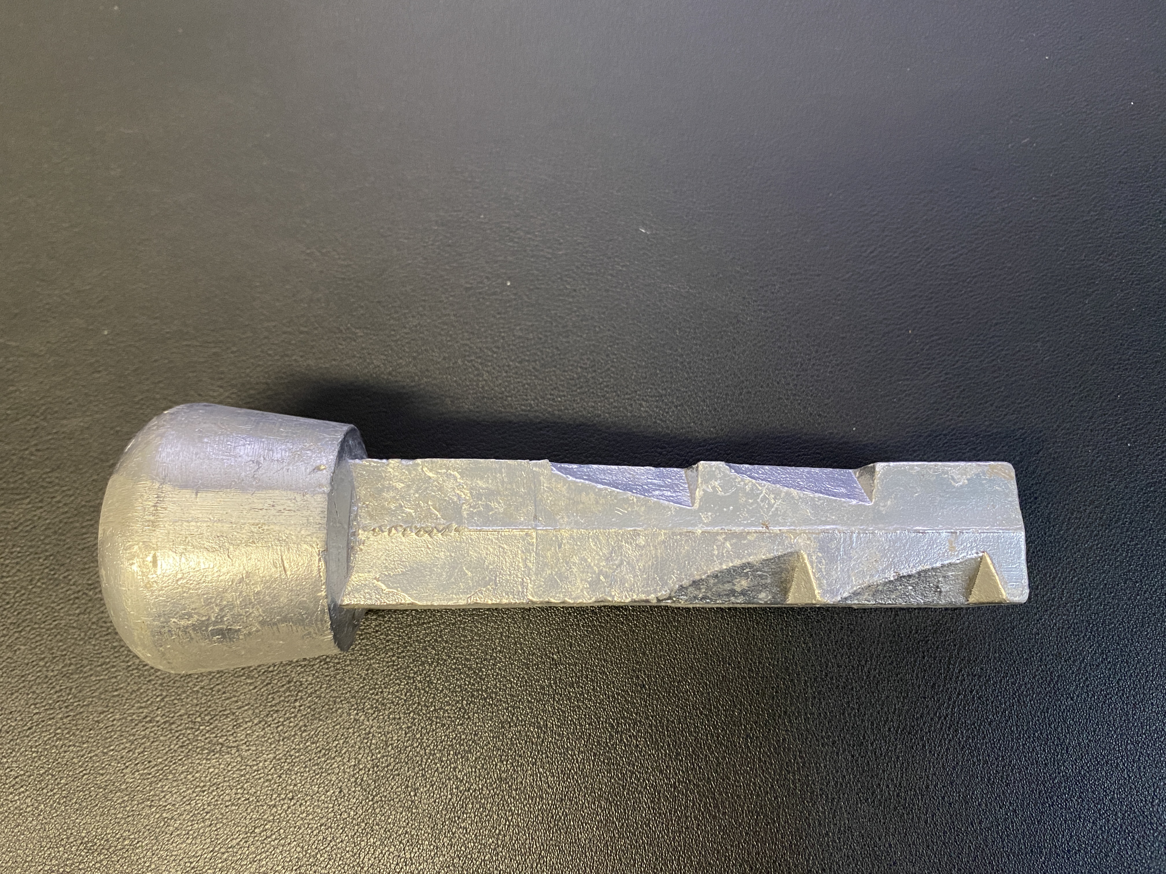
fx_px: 876
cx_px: 583
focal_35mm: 26
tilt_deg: -76.5
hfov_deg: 67.3
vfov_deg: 53.1
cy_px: 437
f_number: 1.8
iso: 400
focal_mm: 4.25
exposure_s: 1/50
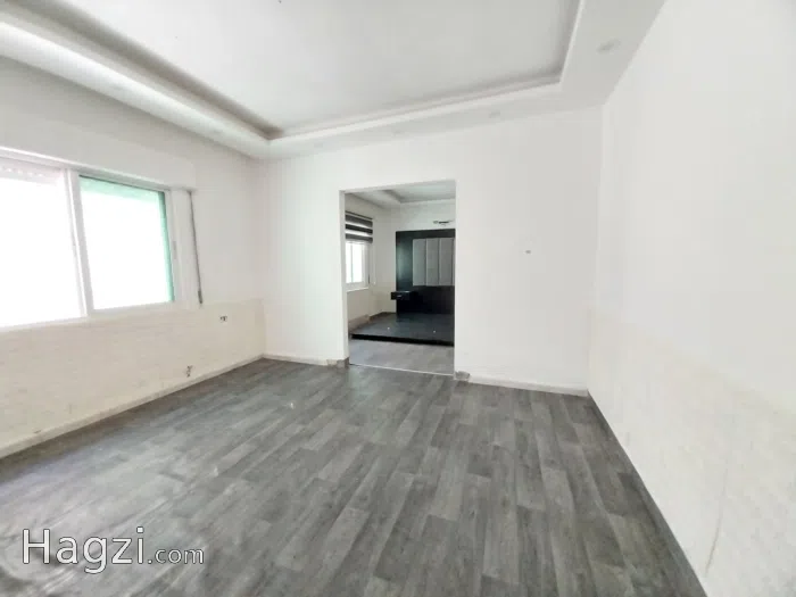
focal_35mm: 13
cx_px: 398
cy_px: 298
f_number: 2.2
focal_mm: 1.3
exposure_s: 1/33
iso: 320
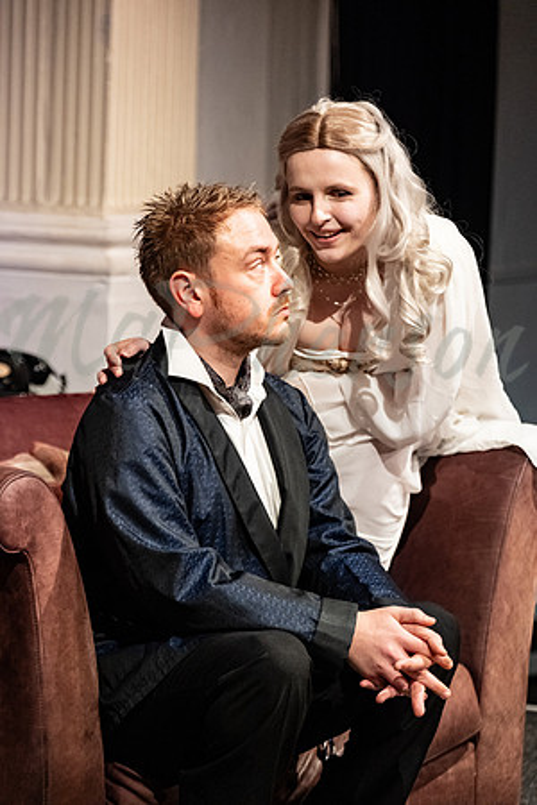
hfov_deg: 8.6
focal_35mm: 159
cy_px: 402
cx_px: 268
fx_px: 3557
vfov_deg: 12.9
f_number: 3.2
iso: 2000
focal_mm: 106
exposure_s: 1/250
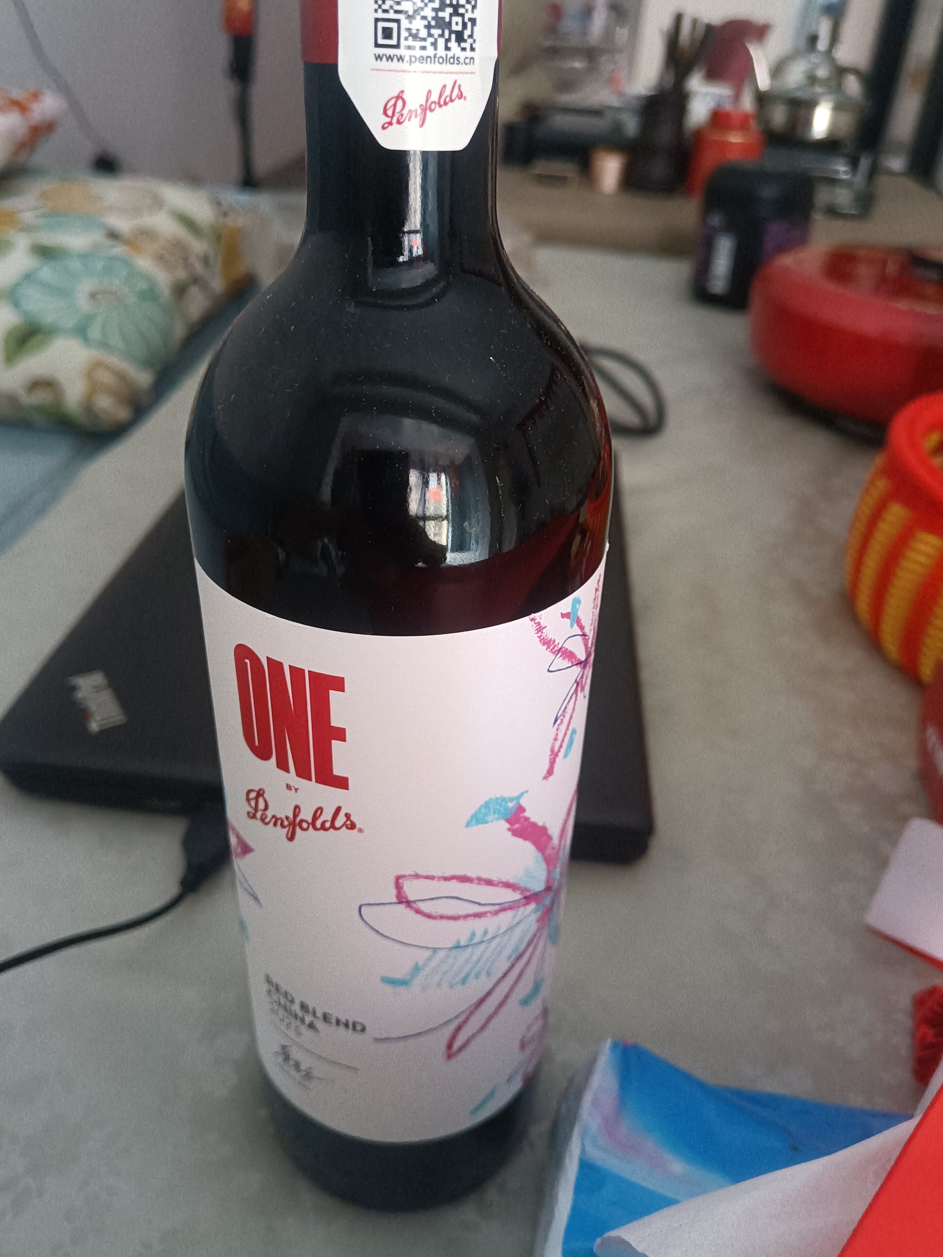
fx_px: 981
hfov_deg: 51.4
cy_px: 628
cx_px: 464
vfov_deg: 65.3
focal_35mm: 27
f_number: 1.8
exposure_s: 1/100
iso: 2631
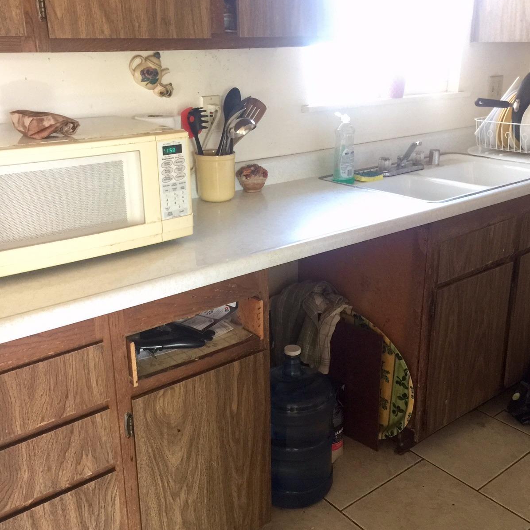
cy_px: 263
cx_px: 264
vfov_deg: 47.2
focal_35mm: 35
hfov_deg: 47.2
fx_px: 606
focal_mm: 4.15
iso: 125
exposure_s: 1/8
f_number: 2.2
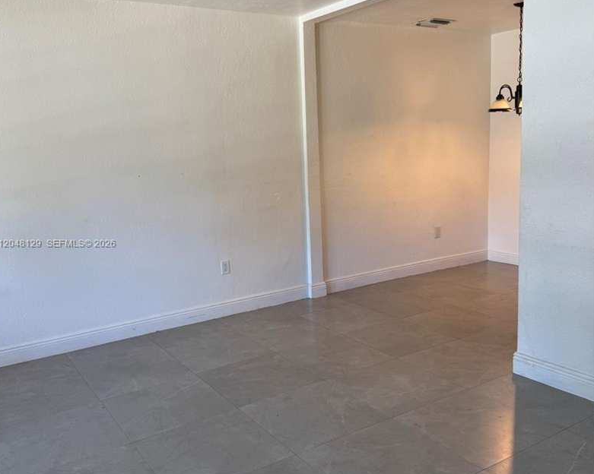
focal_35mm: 32
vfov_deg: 45.8
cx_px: 294
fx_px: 562
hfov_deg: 55.7
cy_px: 244
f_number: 1.78
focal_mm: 6.76
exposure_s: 1/120
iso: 125
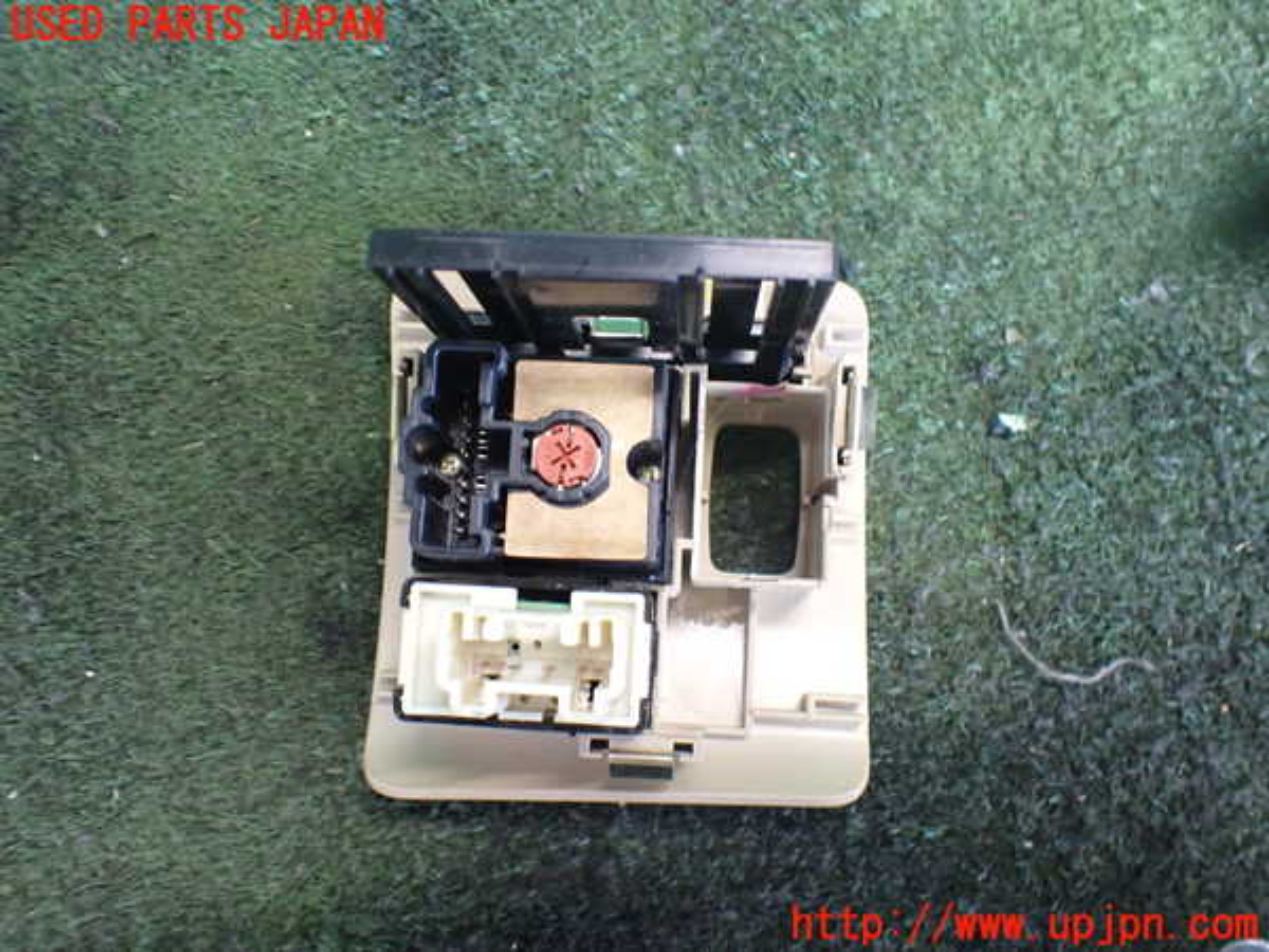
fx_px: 1100
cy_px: 476
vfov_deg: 46.8
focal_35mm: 30
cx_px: 634
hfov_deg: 60.0
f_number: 2.3
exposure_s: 1/60
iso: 800
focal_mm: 5.4
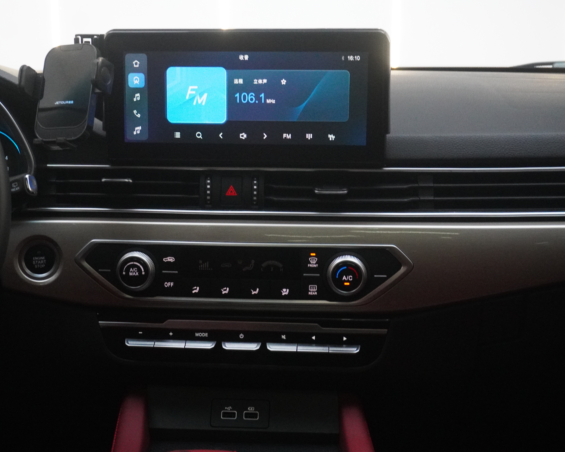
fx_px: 996
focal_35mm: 60
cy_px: 225
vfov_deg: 25.6
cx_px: 229
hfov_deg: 31.6
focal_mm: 35
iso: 6400
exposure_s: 1/80
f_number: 6.3
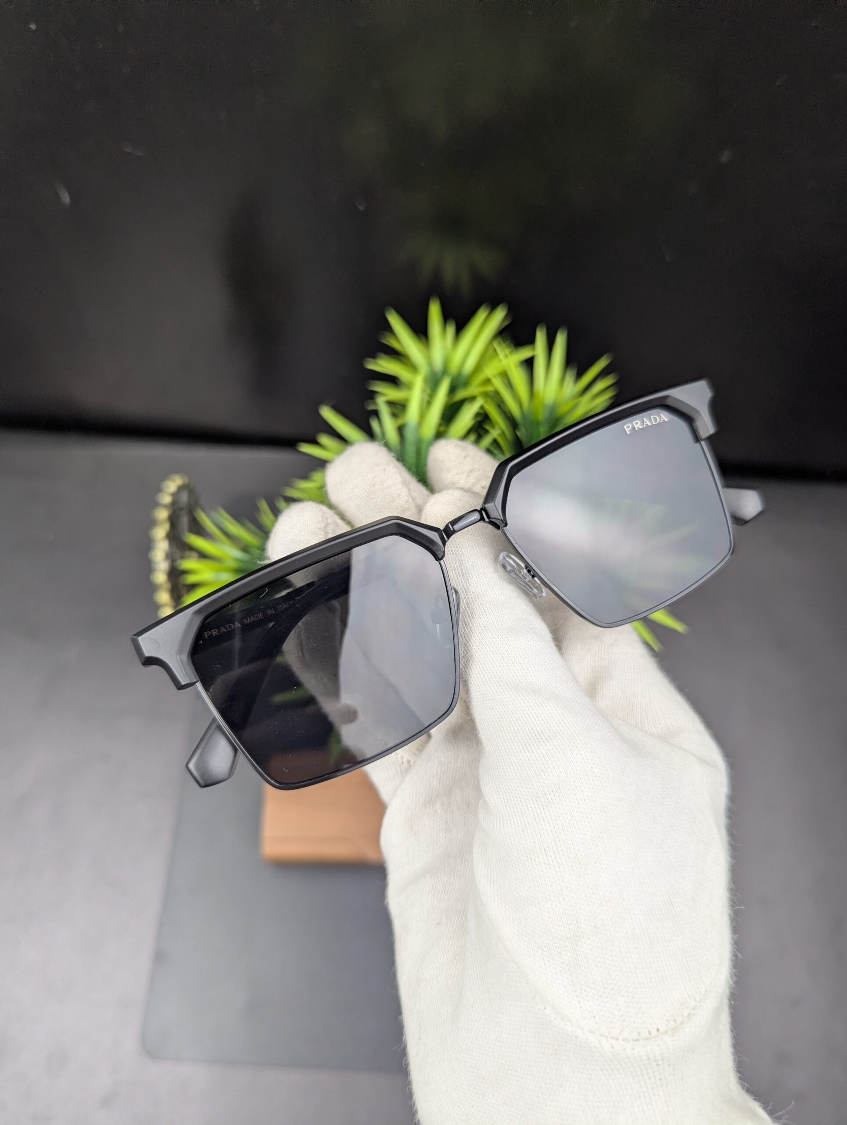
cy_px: 562
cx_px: 424
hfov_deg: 56.9
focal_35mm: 24
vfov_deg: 71.5
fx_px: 781
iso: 70
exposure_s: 1/100
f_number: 1.85
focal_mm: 6.81
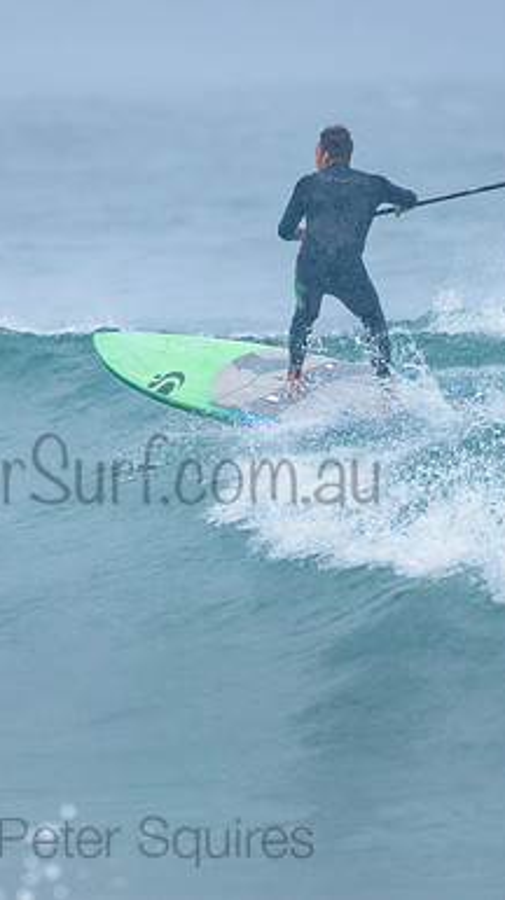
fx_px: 23113
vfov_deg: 2.2
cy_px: 351
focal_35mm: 969
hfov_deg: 1.3
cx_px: 161
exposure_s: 1/1000
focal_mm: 500
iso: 1600
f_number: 5.6
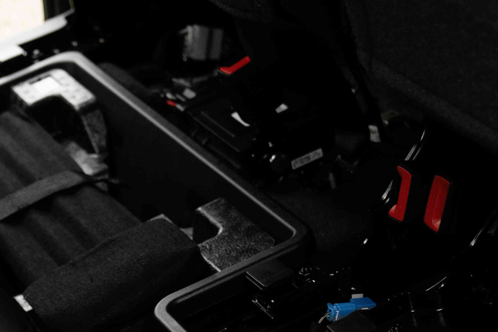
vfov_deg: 11.9
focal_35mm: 111
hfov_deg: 18.4
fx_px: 1535
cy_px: 470
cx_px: 167
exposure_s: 1/640
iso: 800
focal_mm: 37
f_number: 3.5
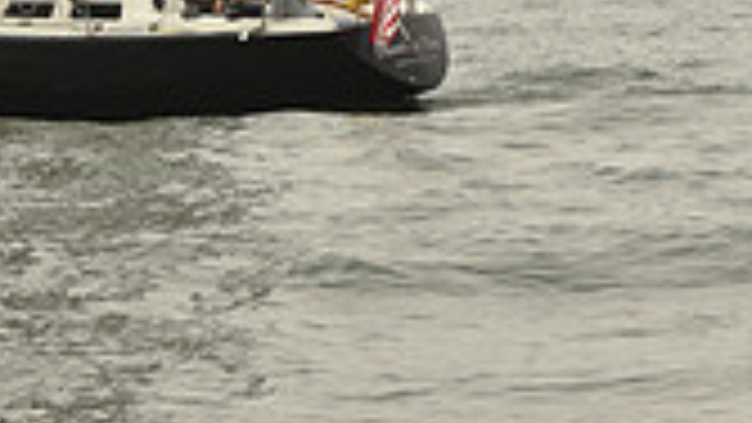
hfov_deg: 5.9
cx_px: 88
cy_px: -806
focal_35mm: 364
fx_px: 7259
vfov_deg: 3.3
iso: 250
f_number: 11
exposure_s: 1/640
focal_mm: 100
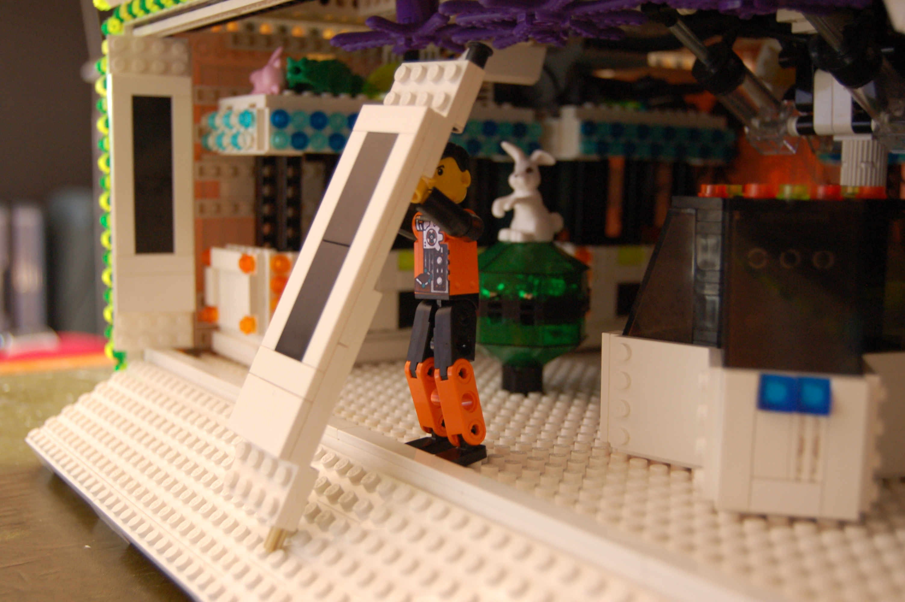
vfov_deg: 29.8
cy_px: 301
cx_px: 452
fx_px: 1130
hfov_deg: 43.6
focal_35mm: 45
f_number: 4.2
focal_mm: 30
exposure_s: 1/13
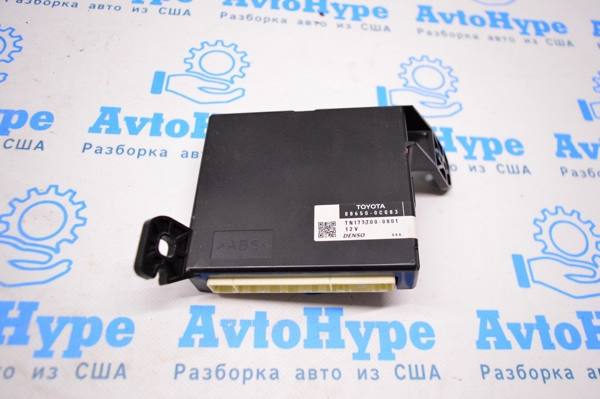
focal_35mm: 27
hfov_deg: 67.4
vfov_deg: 47.9
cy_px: 200
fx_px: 450
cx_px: 300
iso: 3200
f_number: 3.5
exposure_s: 1/400
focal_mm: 18
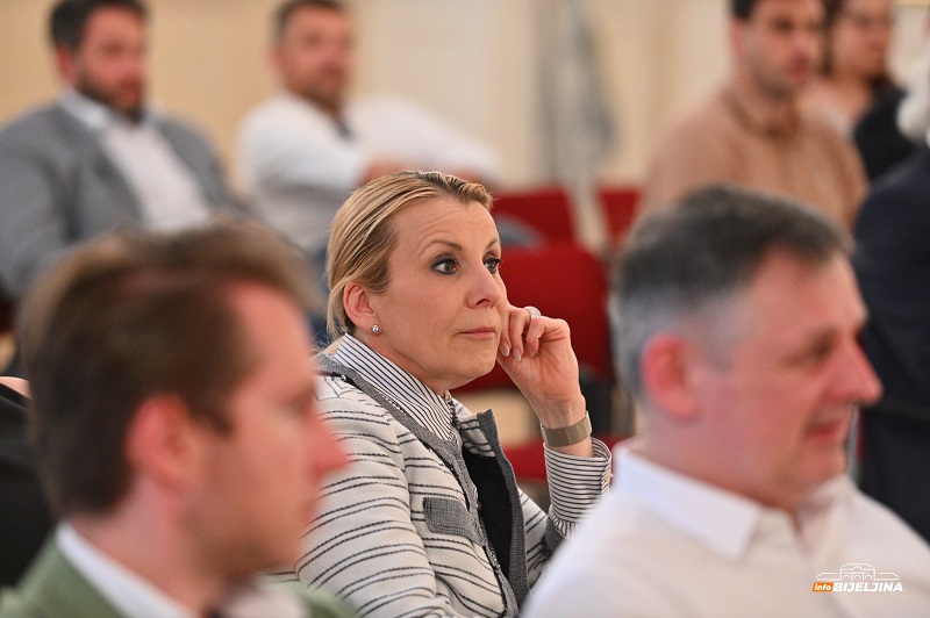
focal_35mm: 180
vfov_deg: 7.6
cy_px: 309
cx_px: 465
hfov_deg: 11.4
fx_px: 4646
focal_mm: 180
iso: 3200
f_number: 2.8
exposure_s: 1/160
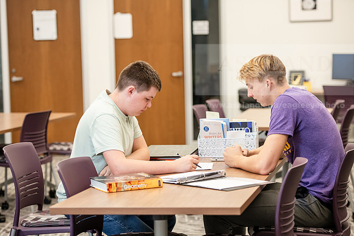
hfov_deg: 21.5
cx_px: 177
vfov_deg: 14.4
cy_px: 118
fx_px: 934
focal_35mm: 95
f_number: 3.2
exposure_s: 1/200
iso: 1000
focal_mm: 95
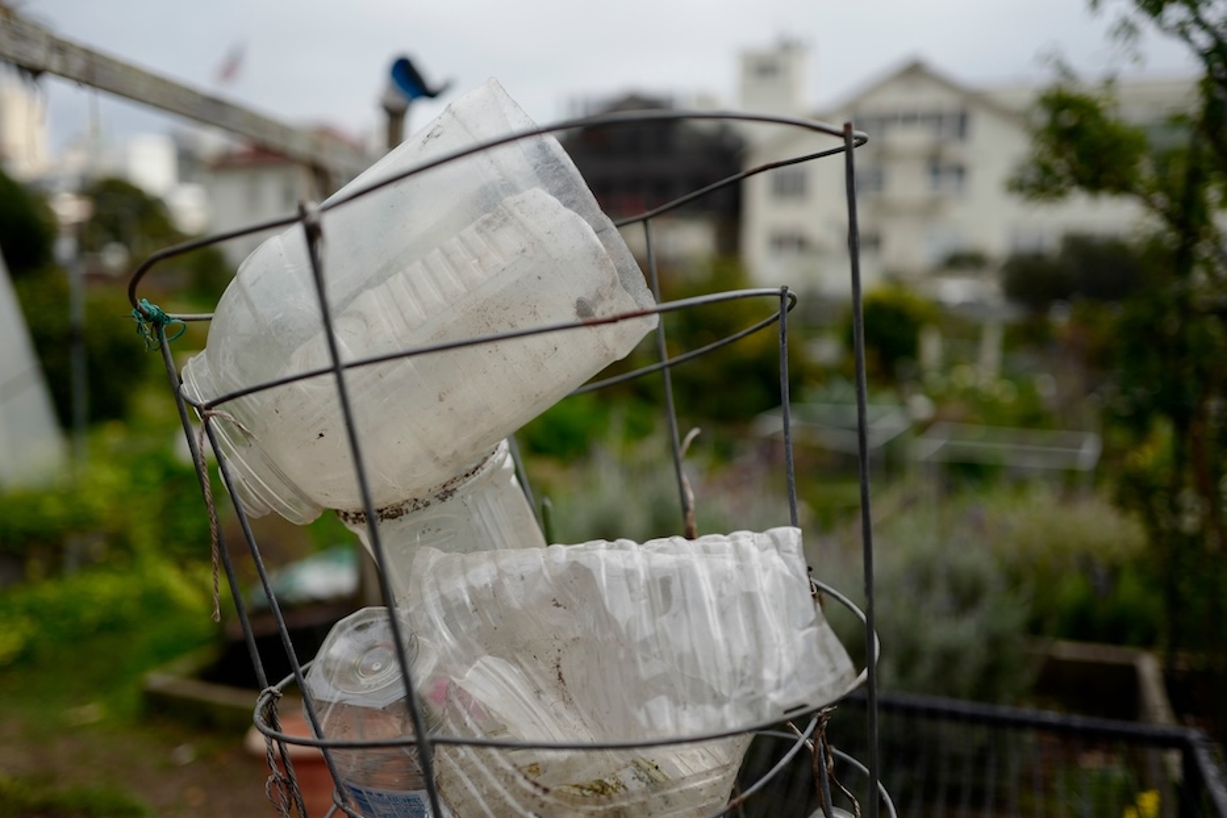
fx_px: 1227
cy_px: 463
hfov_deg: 53.1
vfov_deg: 36.8
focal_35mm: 36
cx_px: 567
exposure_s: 1/2000
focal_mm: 28
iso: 100
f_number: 1.8
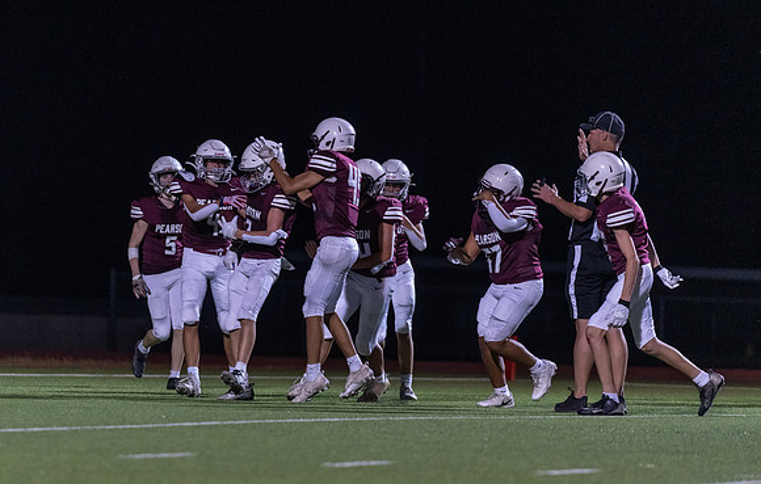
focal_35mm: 259
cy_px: 200
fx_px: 5398
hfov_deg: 8.1
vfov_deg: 5.1
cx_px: 284
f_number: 2.8
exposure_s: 1/1000
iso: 4000
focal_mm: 200
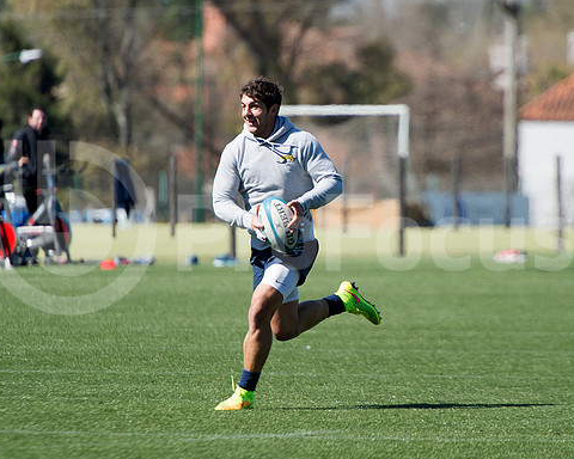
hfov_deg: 6.3
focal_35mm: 306
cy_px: 230
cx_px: 274
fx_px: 5198
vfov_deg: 5.1
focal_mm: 270
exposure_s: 1/800
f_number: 4
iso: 250
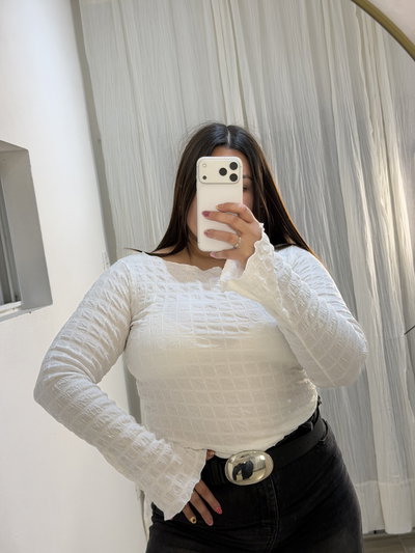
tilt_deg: -12.1
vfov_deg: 39.6
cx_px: 208
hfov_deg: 30.3
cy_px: 276
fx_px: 767
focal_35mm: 48
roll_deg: +8.6
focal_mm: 6.76
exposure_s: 1/100
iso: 50
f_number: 1.78
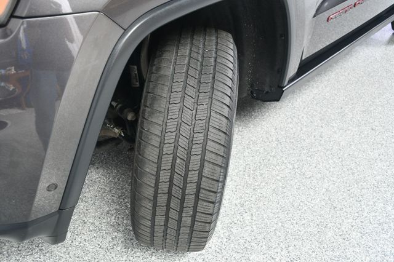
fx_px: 372
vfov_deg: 38.8
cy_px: 131
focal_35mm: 34
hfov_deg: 55.8
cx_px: 197
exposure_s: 1/160
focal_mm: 23
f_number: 4.5
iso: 100
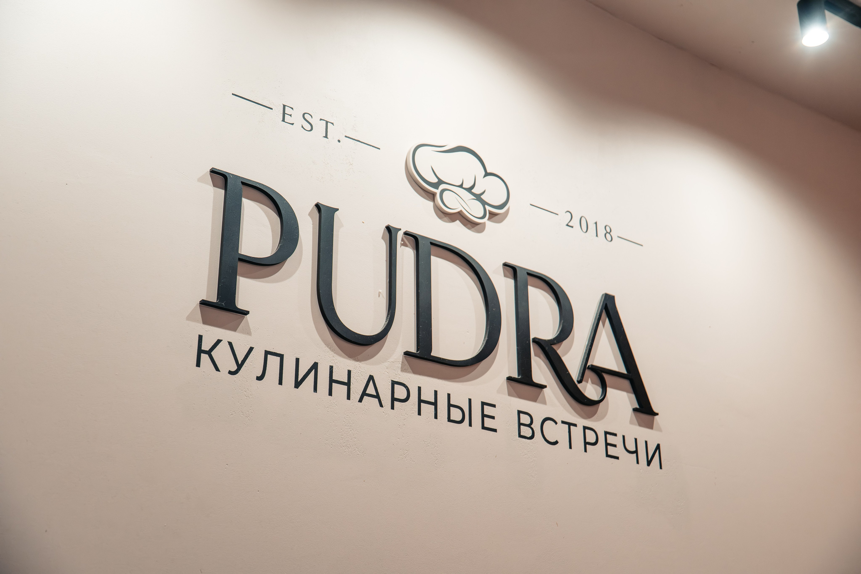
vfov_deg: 28.6
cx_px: 430
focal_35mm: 47
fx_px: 1124
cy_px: 287
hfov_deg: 41.9
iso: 1000
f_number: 2.8
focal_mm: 31
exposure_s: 1/200
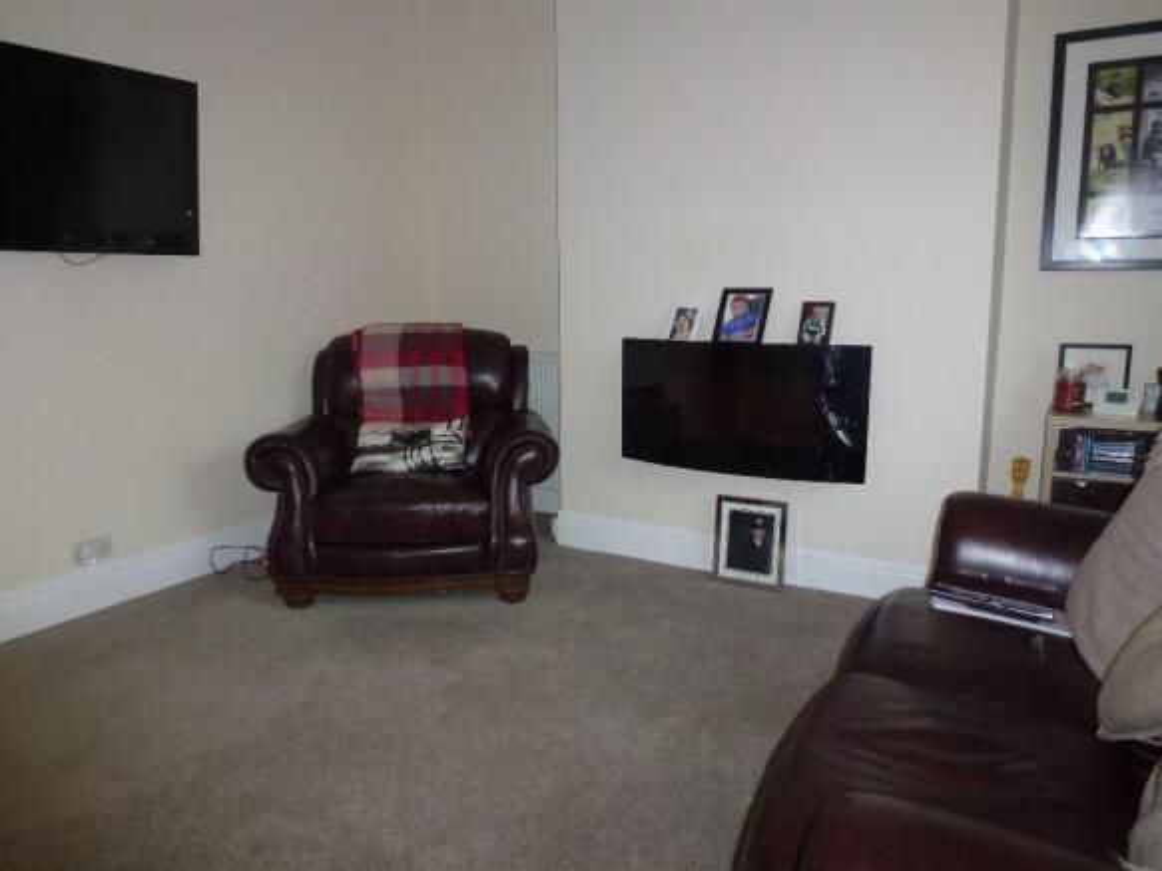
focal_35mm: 24
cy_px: 436
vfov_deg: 56.8
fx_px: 805
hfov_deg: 71.6
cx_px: 581
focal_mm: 4.3
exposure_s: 1/60
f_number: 3.3
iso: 250
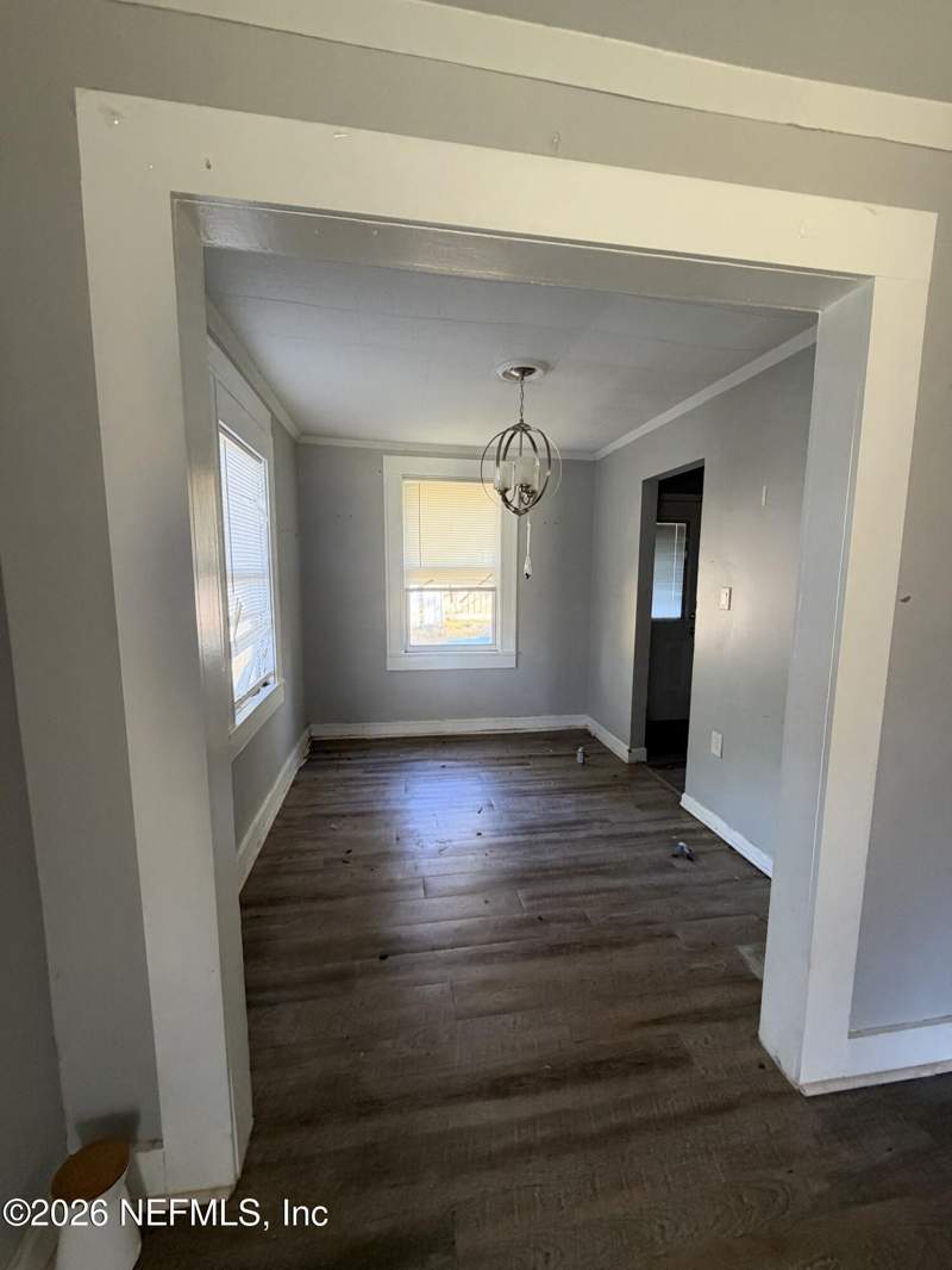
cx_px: 476
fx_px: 513
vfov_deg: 102.1
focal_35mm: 14
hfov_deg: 85.7
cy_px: 635
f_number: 2.2
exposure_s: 1/60
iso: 500
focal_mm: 2.22
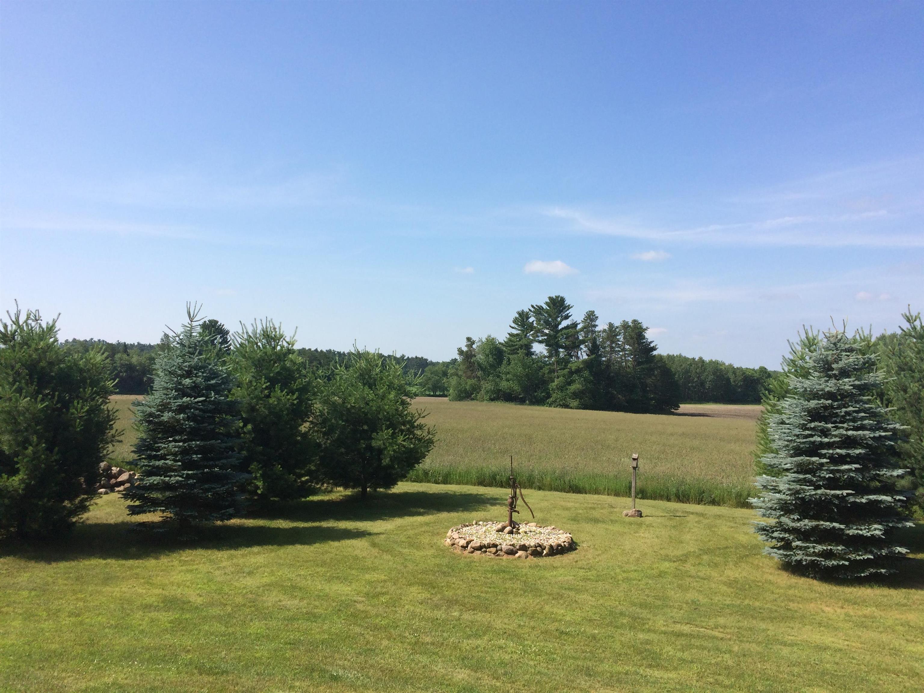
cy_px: 346
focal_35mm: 29
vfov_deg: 48.2
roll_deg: -0.4
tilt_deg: +2.1
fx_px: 774
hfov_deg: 61.7
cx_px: 462
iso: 32
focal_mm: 4.15
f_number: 2.2
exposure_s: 1/1953
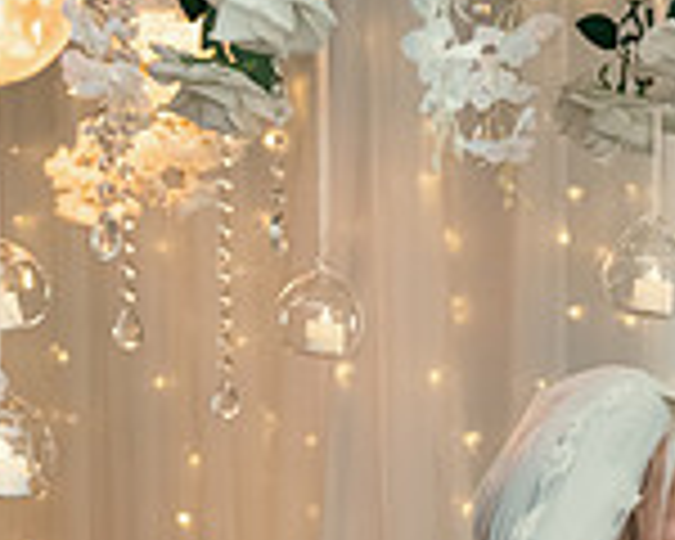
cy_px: 799
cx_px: 873
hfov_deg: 14.1
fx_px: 2617
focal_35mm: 131
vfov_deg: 11.3
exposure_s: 1/160
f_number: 3.5
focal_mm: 36
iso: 1250
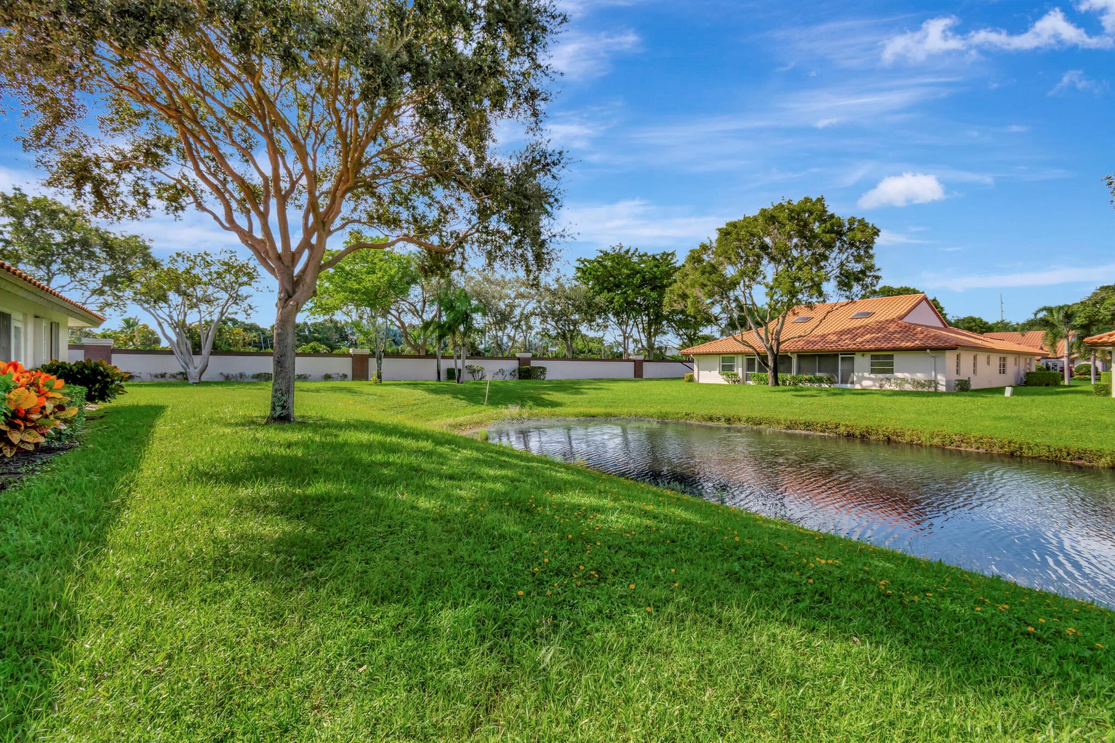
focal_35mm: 15
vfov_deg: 77.3
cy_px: 372
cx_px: 558
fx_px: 465
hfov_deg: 100.4
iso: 500
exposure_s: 1/2000
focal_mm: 10
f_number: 8
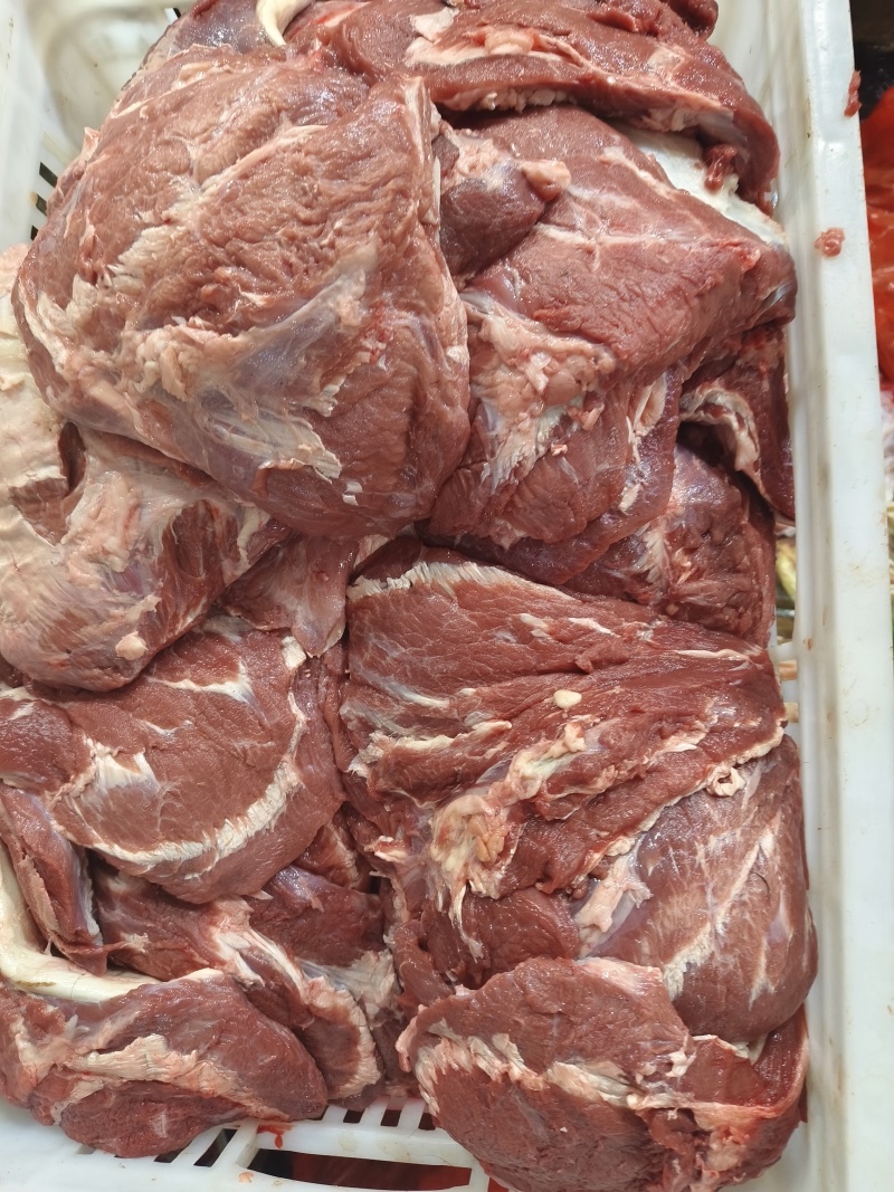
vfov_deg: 73.9
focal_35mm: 23
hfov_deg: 58.9
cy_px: 596
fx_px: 792
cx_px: 447
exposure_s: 1/33.3
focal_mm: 5.6
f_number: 1.88
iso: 998
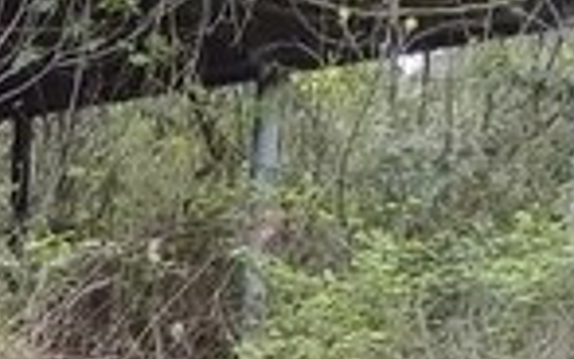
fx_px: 2316
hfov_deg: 12.1
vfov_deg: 8.1
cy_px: 919
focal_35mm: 148
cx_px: -664
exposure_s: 1/262
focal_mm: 3.3
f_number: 2.2
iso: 50
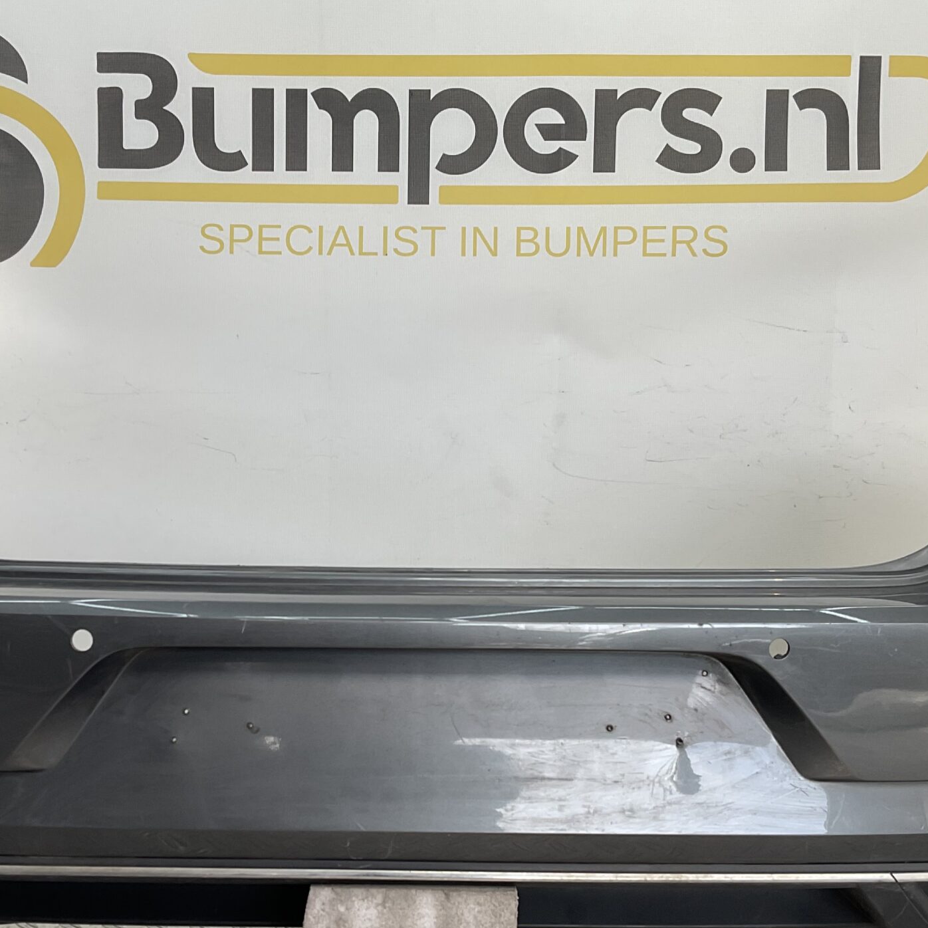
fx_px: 1426
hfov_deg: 36.0
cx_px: 404
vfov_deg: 36.0
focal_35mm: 47
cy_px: 548
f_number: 1.8
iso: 16
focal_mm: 3
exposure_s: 1/209
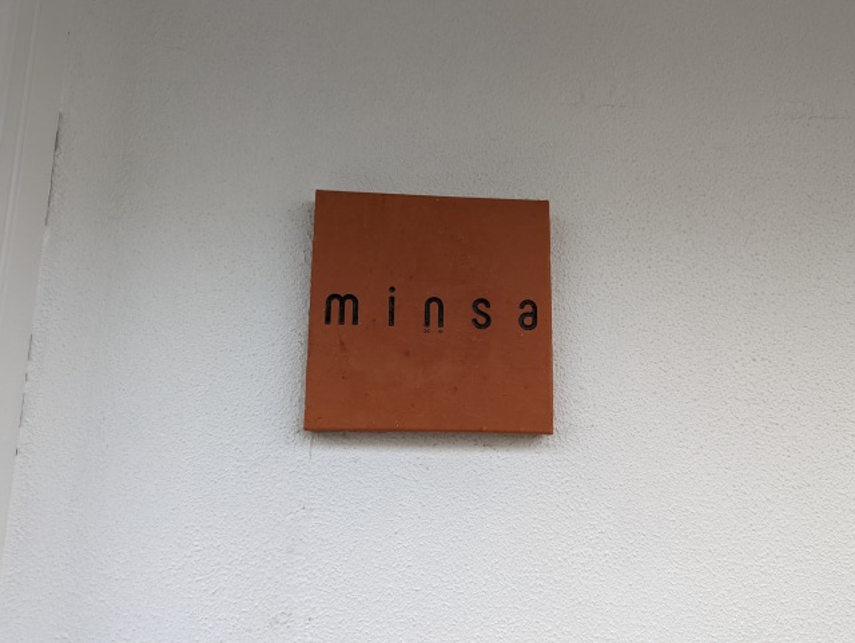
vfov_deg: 56.9
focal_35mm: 24
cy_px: 322
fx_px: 593
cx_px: 428
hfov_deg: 71.6
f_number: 1.85
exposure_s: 1/100
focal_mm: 6.81
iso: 145
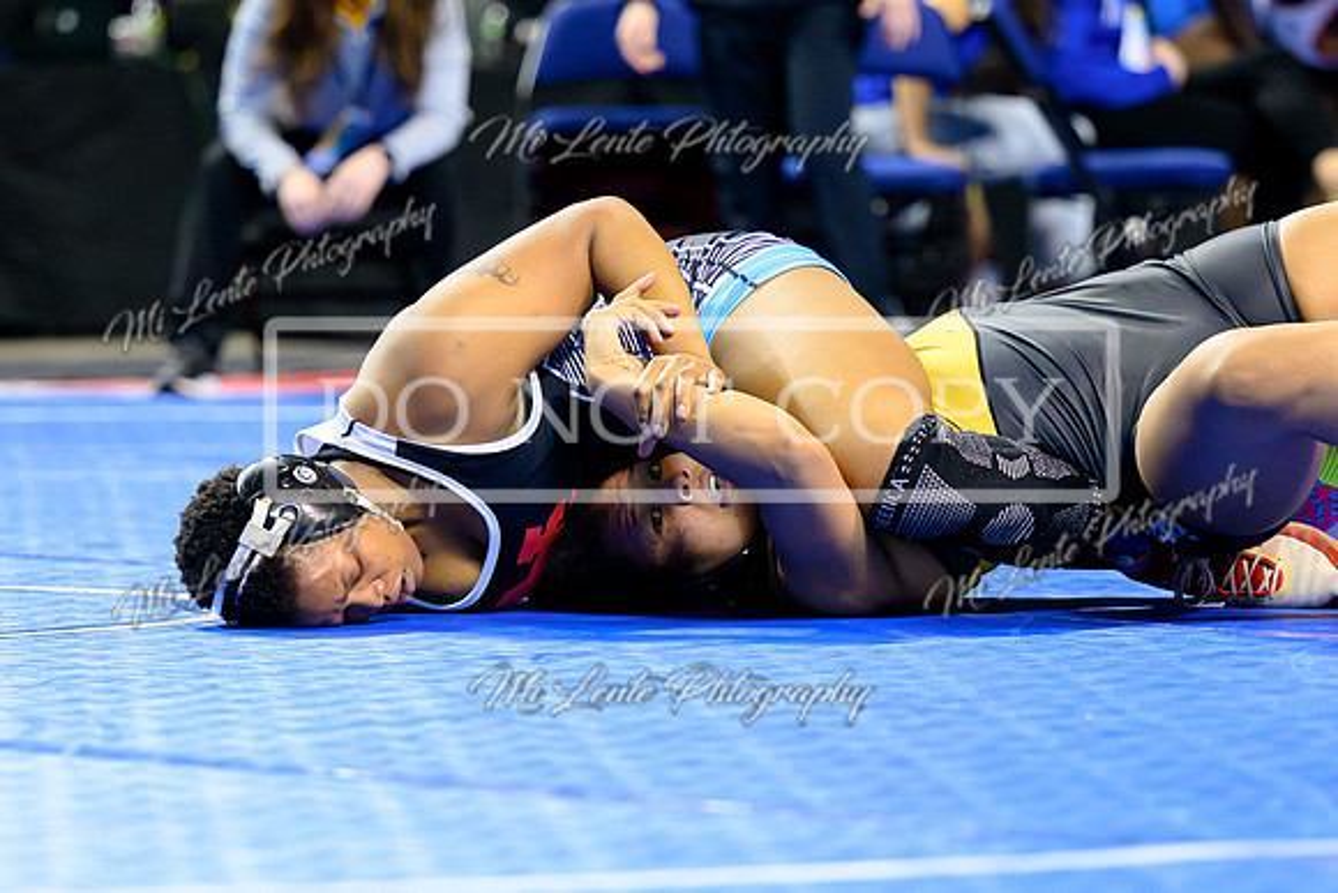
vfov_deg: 6.2
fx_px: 8226
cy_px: 687
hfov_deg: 9.3
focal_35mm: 221
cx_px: 609
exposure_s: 1/800
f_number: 2.8
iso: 3200
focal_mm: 125
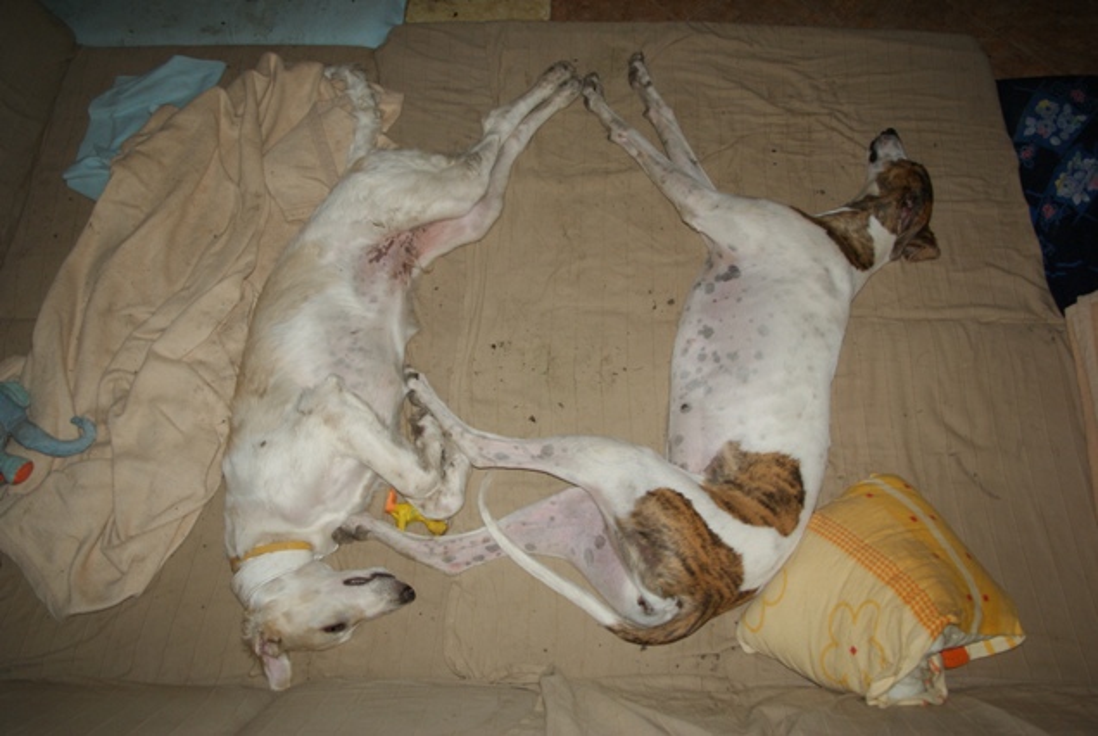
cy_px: 368
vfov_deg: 43.7
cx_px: 549
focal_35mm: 30
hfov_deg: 61.9
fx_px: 916
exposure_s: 1/60
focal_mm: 20
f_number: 5.6
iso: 400
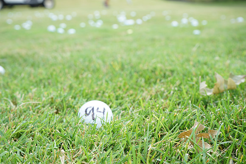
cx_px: 123
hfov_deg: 42.7
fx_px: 314
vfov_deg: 29.3
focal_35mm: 46
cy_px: 82
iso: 100
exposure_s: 1/30
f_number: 9
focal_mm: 46
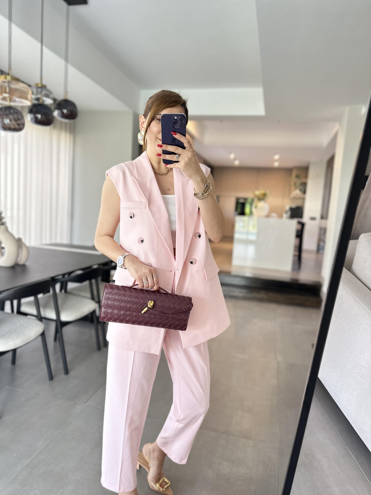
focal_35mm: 24
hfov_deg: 56.8
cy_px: 248
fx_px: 343
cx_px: 186
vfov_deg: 71.6
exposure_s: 1/85
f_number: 1.78
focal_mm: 6.86
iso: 250
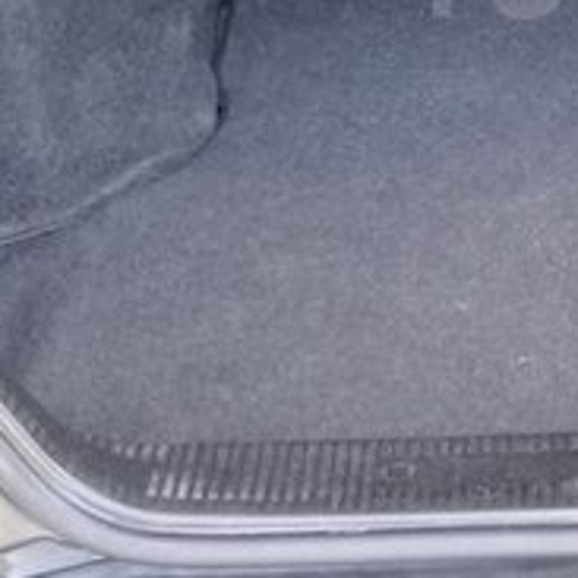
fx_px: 1870
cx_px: 730
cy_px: -30
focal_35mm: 99
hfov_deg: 16.7
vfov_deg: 17.1
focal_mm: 3.3
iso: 80
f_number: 2.2
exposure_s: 1/33
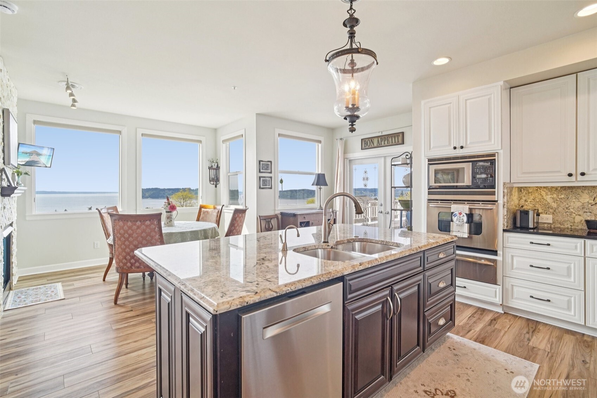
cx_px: 298
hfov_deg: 96.7
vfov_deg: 73.7
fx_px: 265
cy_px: 199
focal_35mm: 16
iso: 1600
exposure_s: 1/400
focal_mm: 16
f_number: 8
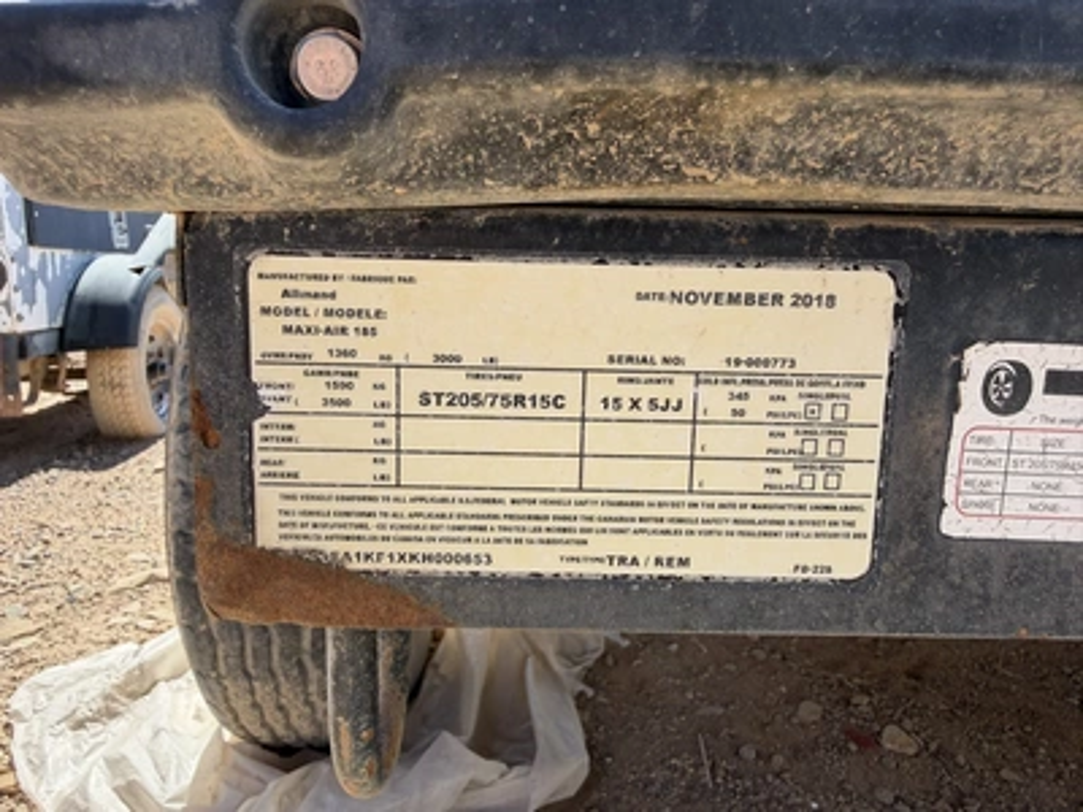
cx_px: 542
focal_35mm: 24
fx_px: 751
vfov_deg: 56.8
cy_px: 406
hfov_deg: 71.6
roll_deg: +0.0
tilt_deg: -10.1
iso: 50
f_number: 2.2
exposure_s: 1/507
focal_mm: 2.22
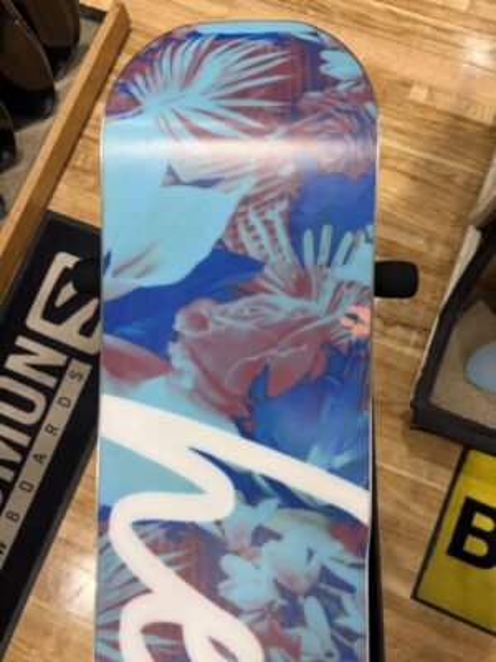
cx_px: 248
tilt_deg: -80.0
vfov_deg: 67.3
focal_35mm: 26
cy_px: 331
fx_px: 497
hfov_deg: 53.1
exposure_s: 1/121
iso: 40
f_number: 1.6
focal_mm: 5.96
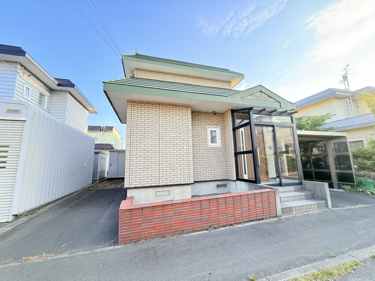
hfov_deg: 102.1
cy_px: 140
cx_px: 188
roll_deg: +1.7
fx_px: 152
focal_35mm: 14
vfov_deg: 85.7
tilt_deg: +9.3
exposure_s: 1/167
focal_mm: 2.22
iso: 64
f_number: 2.2
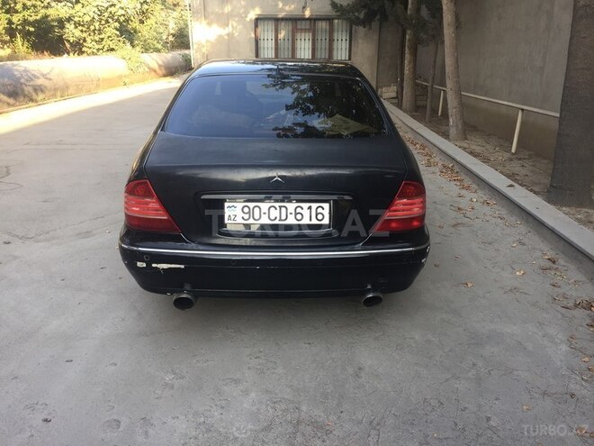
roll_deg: -2.1
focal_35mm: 29
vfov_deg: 48.2
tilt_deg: -17.5
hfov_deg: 61.7
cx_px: 297
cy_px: 223
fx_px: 498
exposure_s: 1/121
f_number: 2.2
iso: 32
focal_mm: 4.15
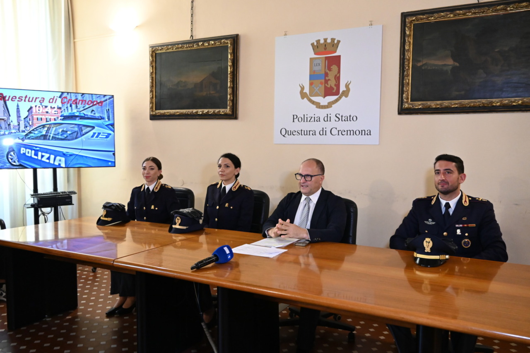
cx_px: 265
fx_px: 453
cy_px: 176
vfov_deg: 42.6
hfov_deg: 60.7
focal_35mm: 31
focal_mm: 20.5
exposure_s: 1/100
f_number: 3.5
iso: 3200
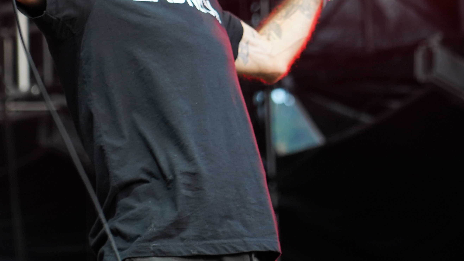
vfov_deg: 4.8
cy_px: -28
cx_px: 193
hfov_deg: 8.6
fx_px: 3076
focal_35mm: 250
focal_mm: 105
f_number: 4
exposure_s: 1/125
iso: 500
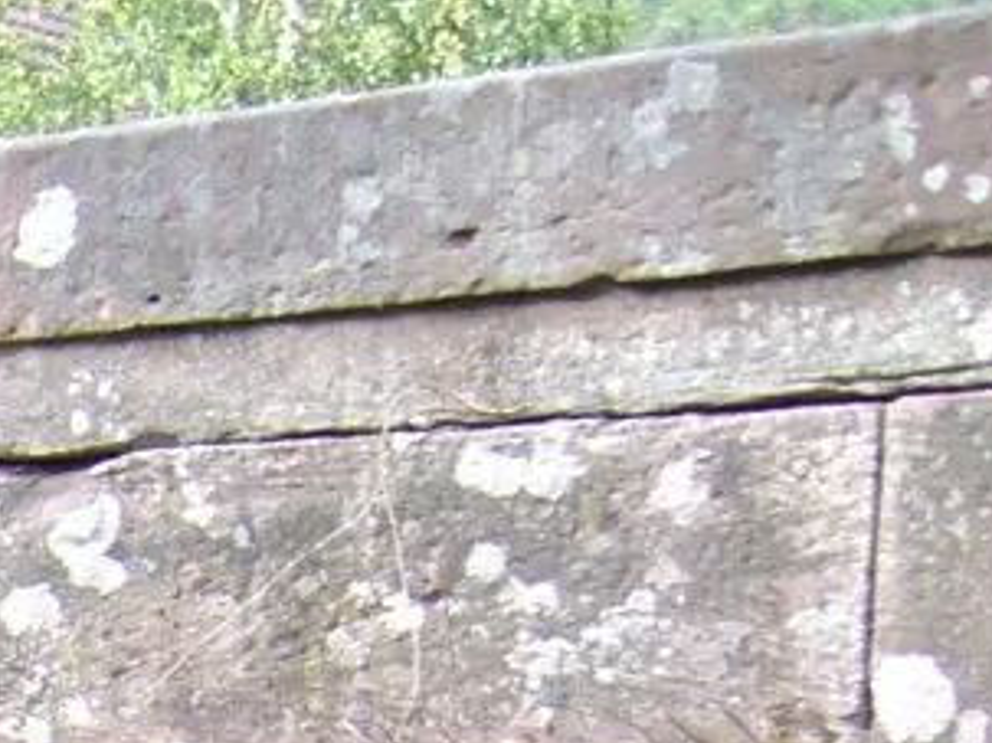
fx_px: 4240
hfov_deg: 11.8
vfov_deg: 9.3
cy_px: 1565
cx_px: -1057
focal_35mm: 148
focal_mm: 5.8
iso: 80
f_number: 2.8
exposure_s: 1/125
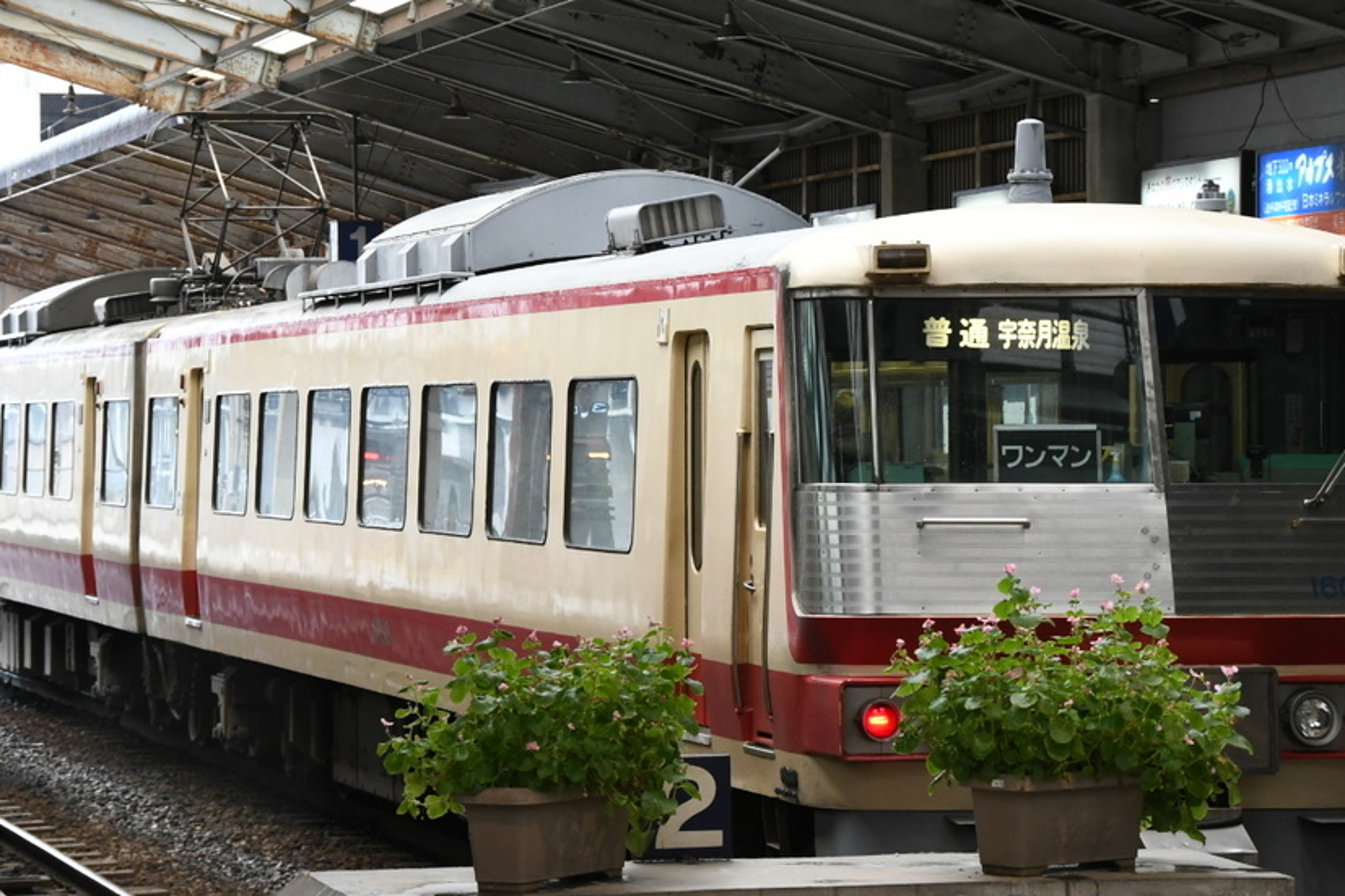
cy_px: 288
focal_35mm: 135
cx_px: 703
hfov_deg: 15.2
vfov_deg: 10.1
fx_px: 5042
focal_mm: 62
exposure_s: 1/30
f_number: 10
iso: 1600
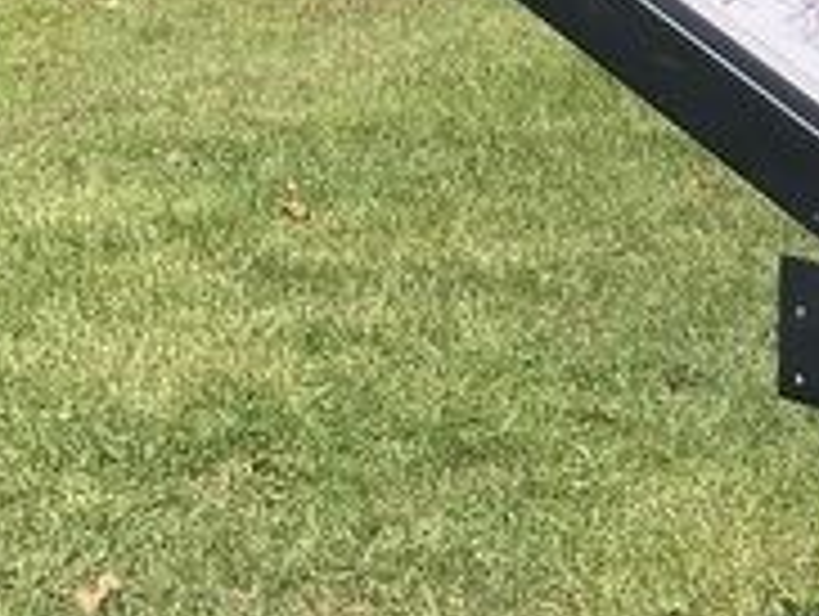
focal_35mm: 114
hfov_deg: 16.4
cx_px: -202
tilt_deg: +8.1
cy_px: -580
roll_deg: -2.1
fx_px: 2701
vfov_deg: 11.8
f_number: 1.6
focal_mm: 5.1
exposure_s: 1/1721
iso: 50
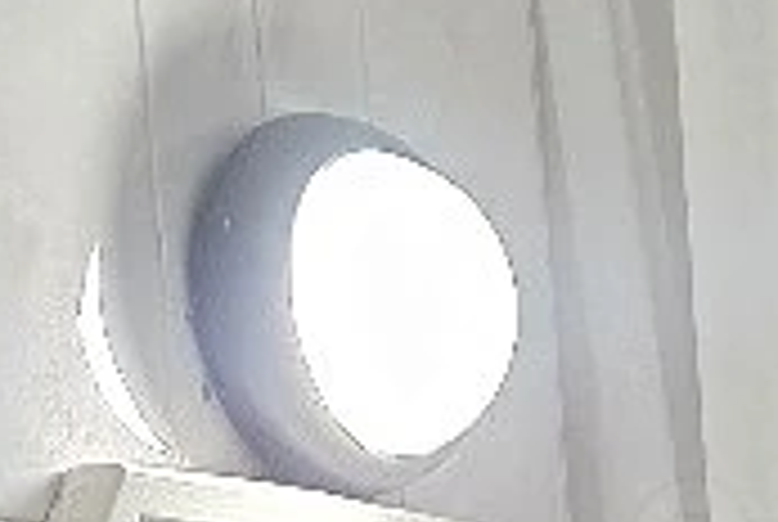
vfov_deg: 6.1
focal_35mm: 184
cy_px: 2180
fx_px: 3983
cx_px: 567
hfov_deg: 11.1
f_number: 1.7
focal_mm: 6.3
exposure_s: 1/101
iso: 500
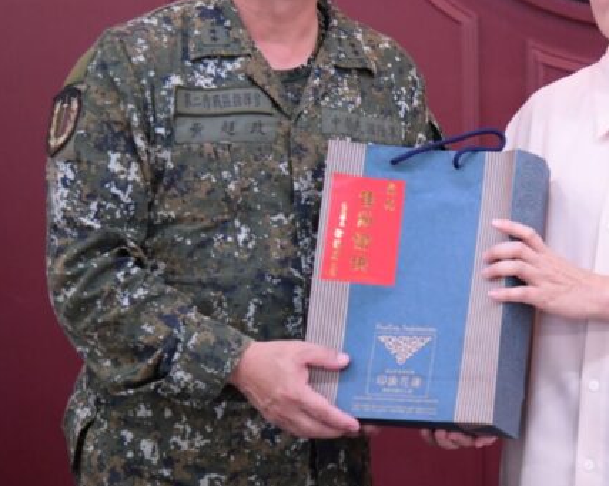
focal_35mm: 102
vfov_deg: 15.0
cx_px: 429
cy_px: 123
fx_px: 1837
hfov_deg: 18.7
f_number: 4
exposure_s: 1/200
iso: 3200
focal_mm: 58
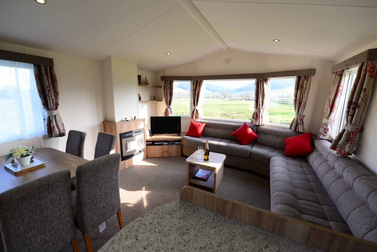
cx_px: 188
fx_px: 147
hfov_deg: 104.2
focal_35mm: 14
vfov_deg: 81.3
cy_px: 126
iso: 200
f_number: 5
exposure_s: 1/60
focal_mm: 14
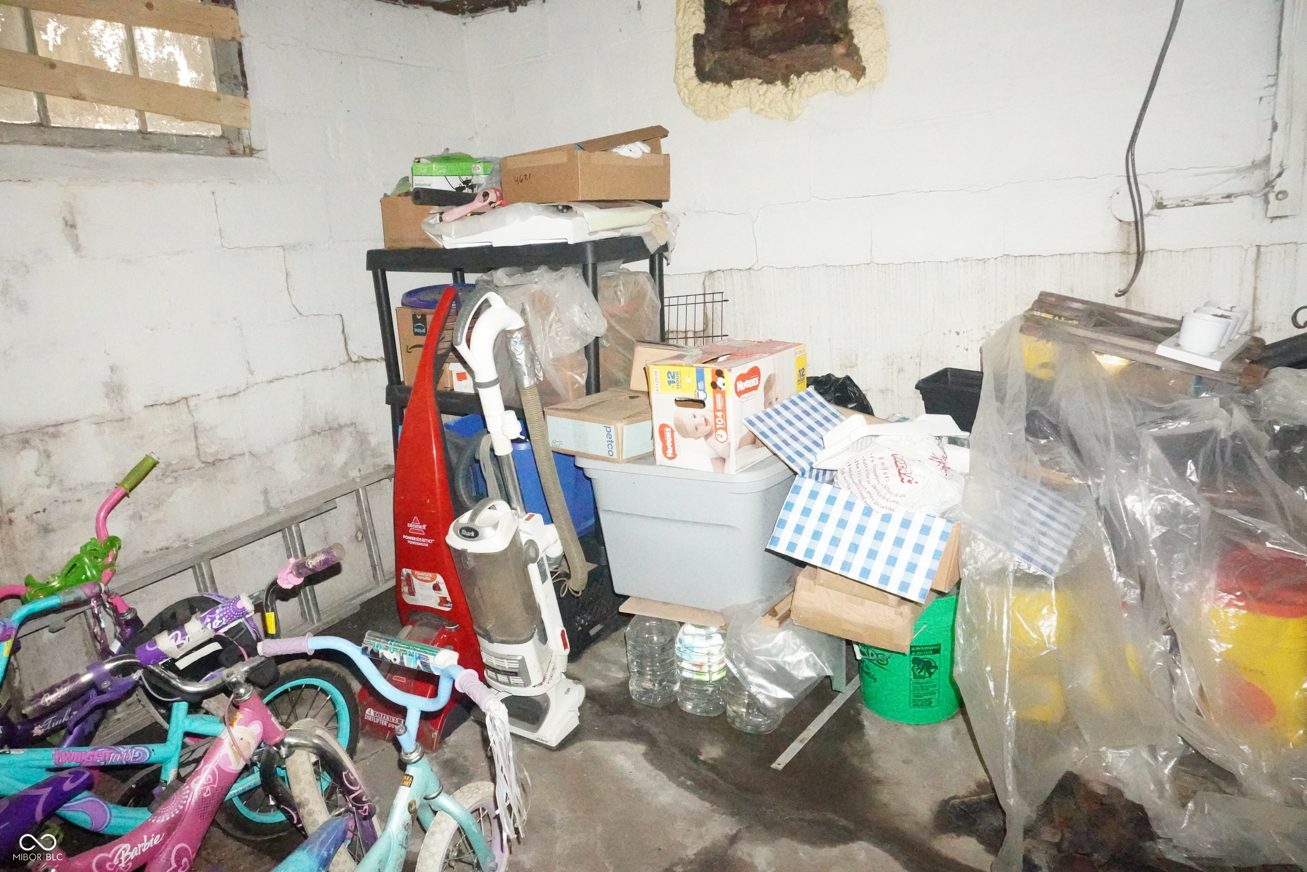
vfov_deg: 53.1
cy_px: 436
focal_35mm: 24
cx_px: 654
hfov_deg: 73.7
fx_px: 871
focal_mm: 16
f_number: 8
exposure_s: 1/60
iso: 32000
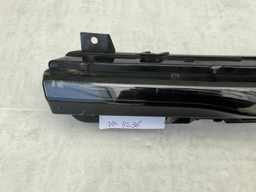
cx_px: 145
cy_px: 82
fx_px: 251
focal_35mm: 34
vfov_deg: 41.7
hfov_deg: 53.8
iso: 16
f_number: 1.8
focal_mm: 3
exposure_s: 1/500
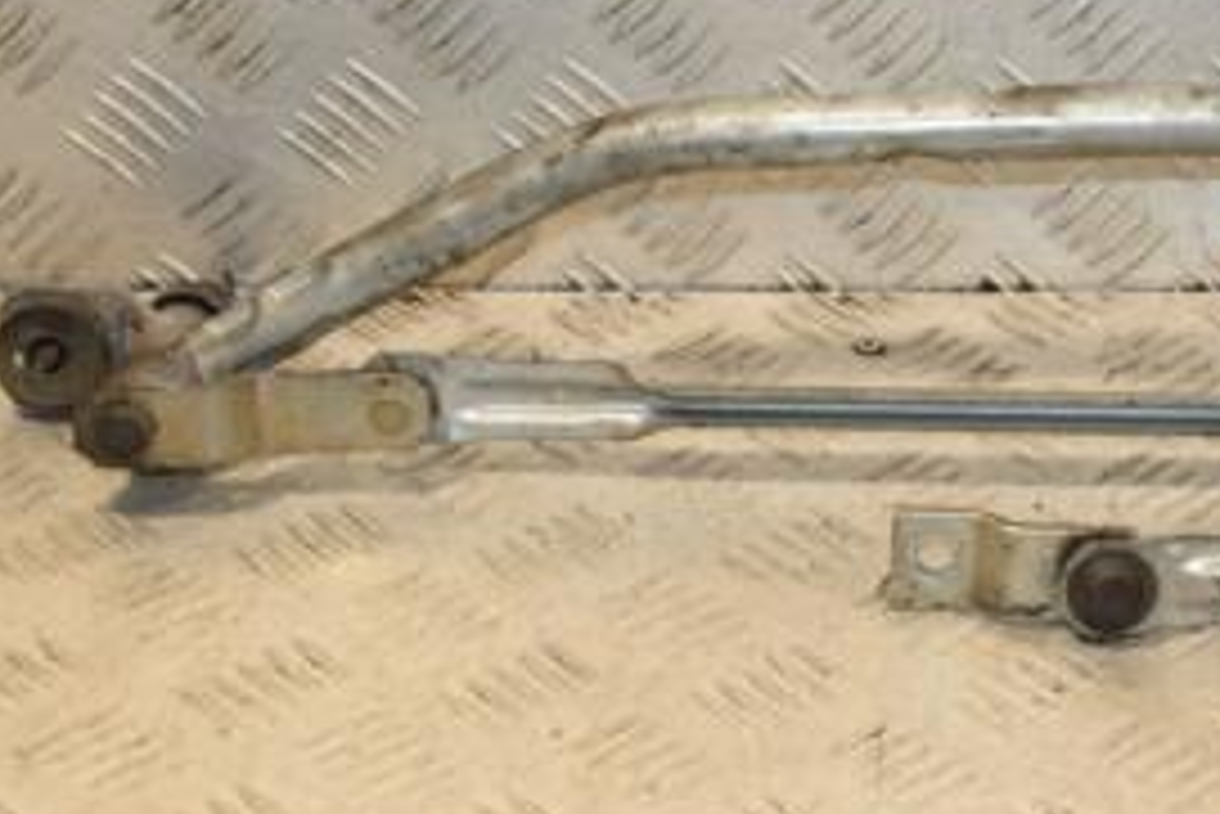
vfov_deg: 11.7
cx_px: 1193
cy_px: 45
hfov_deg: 17.3
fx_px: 3937
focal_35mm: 116
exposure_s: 1/200
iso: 800
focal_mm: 35
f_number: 6.3
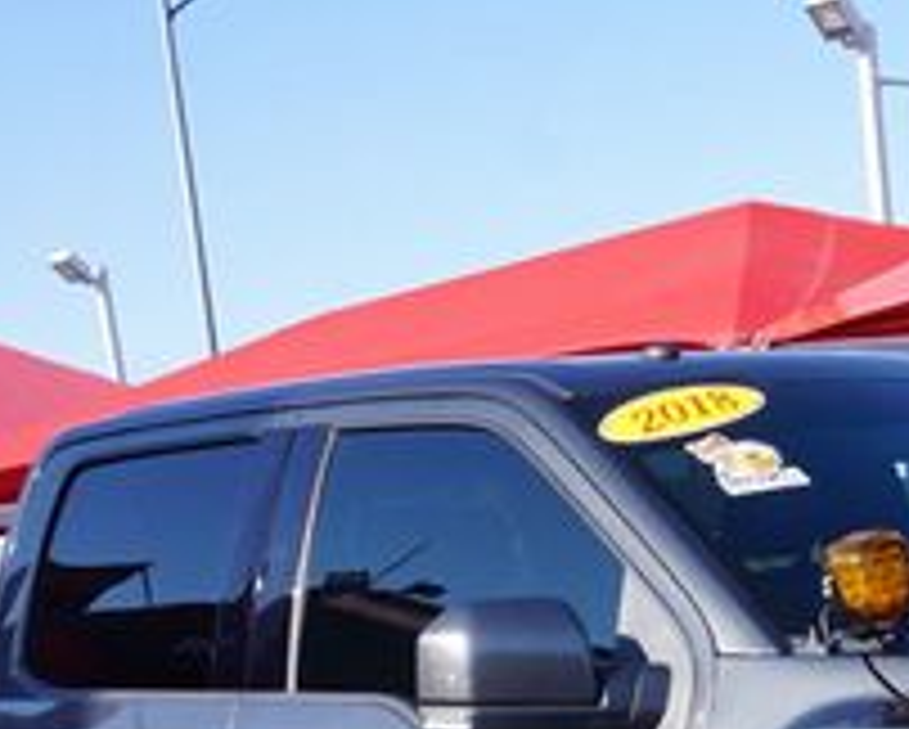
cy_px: 950
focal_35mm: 89
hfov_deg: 20.9
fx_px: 2397
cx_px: 846
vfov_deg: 16.4
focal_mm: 20
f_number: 10
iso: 100
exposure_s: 1/80
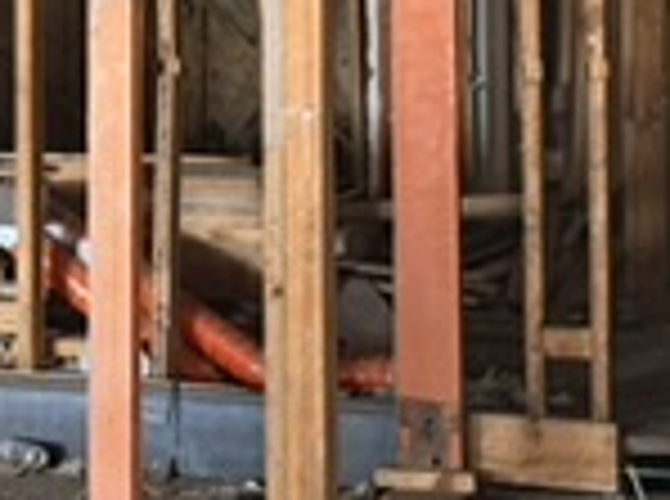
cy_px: -95
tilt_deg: +3.4
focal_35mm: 155
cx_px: -103
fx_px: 2993
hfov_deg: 12.5
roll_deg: -0.2
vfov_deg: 9.4
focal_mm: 6.76
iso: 320
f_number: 1.78
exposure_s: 1/40
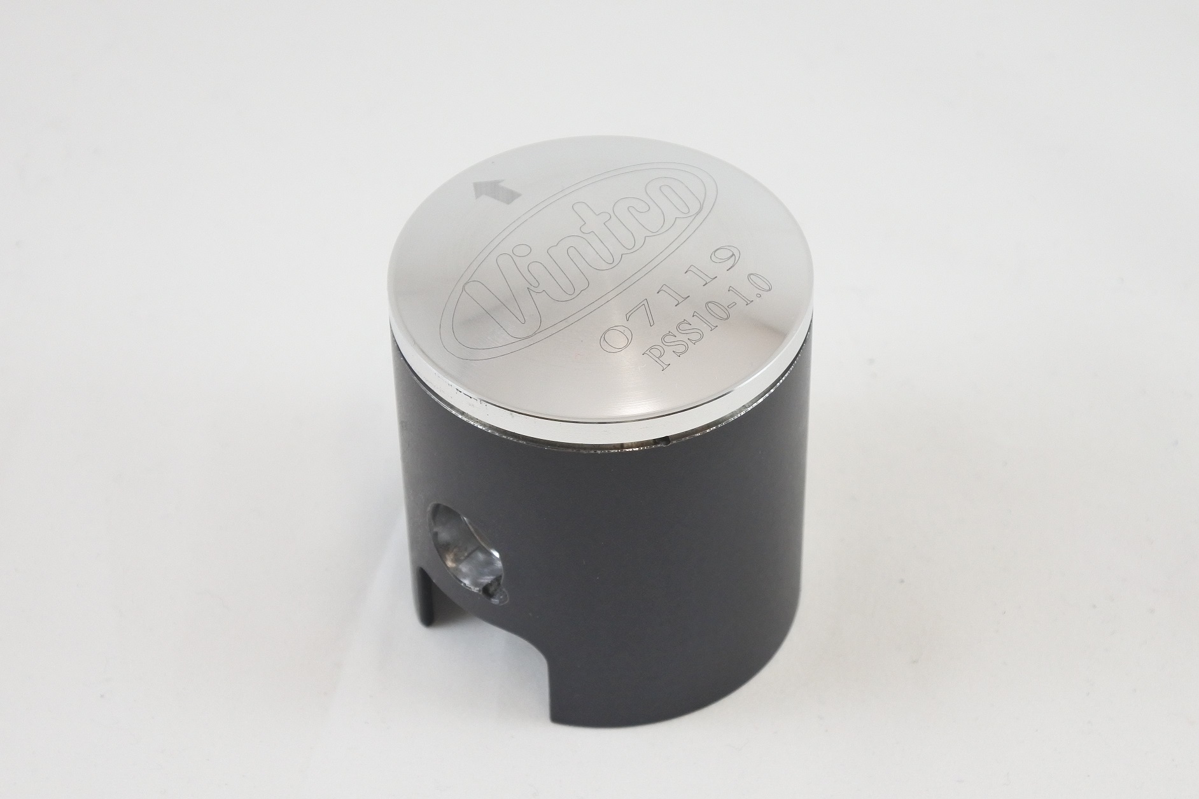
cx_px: 600
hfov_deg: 33.4
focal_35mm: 60
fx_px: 1998
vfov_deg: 22.6
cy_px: 400
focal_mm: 22.3
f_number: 4.8
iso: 500
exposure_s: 1/125
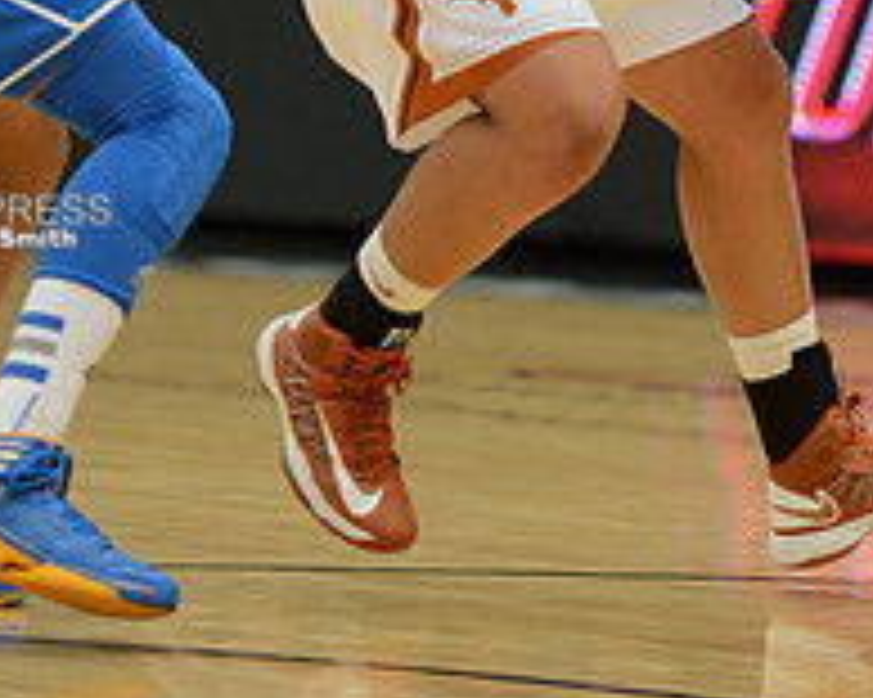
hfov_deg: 5.9
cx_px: 446
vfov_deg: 4.7
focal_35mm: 326
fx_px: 8419
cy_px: -189
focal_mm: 150
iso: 1000
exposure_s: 1/1250
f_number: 2.8
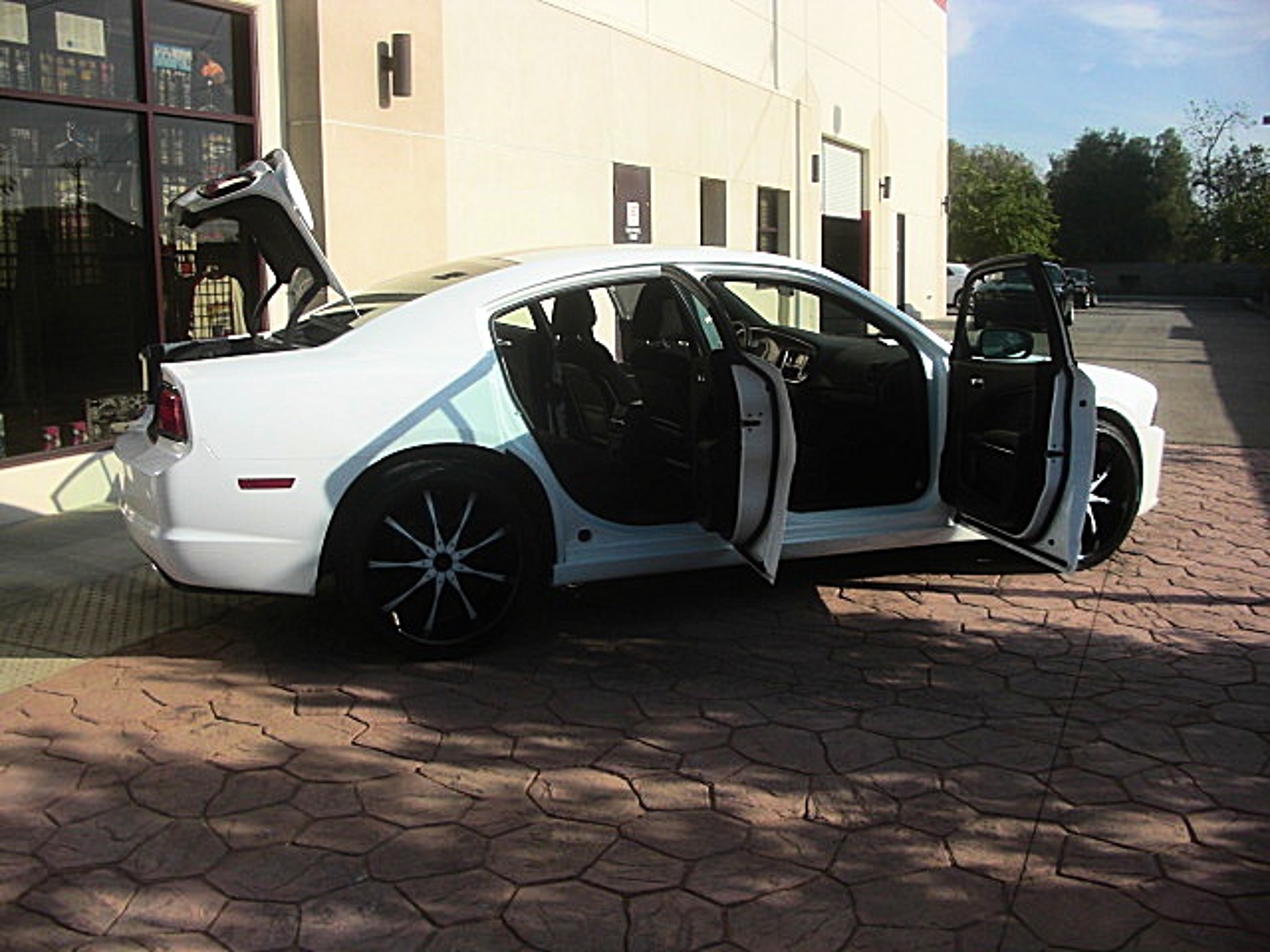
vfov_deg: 39.7
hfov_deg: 51.4
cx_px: 635
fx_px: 1321
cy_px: 476
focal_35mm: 36
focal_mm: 6.3
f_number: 7.9
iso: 50
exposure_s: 1/160
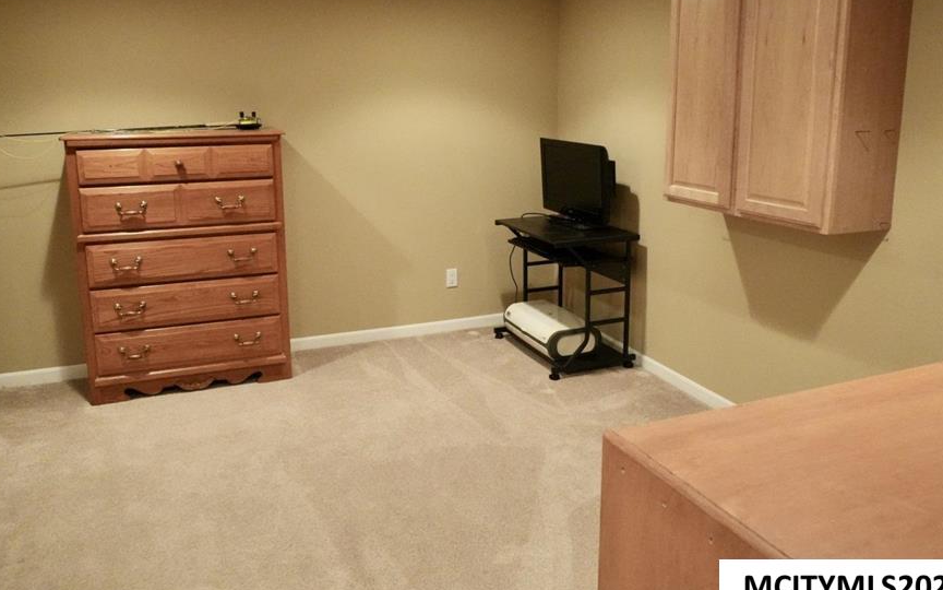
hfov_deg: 64.6
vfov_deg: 43.0
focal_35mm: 29
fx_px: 745
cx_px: 462
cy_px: 241
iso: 6400
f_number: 3.5
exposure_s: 1/160
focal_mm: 16
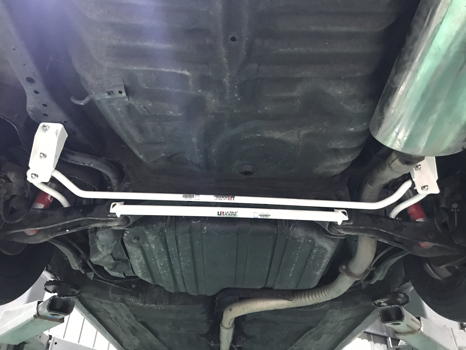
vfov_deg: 49.7
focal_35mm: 28
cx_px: 233
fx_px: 377
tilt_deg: +33.9
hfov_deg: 63.4
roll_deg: -1.6
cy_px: 175
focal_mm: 3.99
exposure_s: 1/8
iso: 100
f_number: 1.8
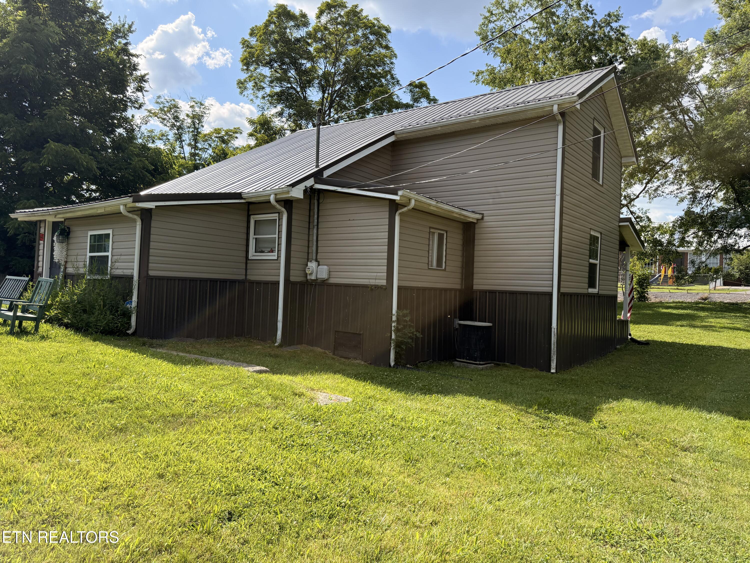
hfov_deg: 71.6
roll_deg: -2.6
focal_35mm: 24
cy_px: 282
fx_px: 520
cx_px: 375
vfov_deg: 56.8
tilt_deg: +2.0
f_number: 1.78
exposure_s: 1/3145
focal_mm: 6.76
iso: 100
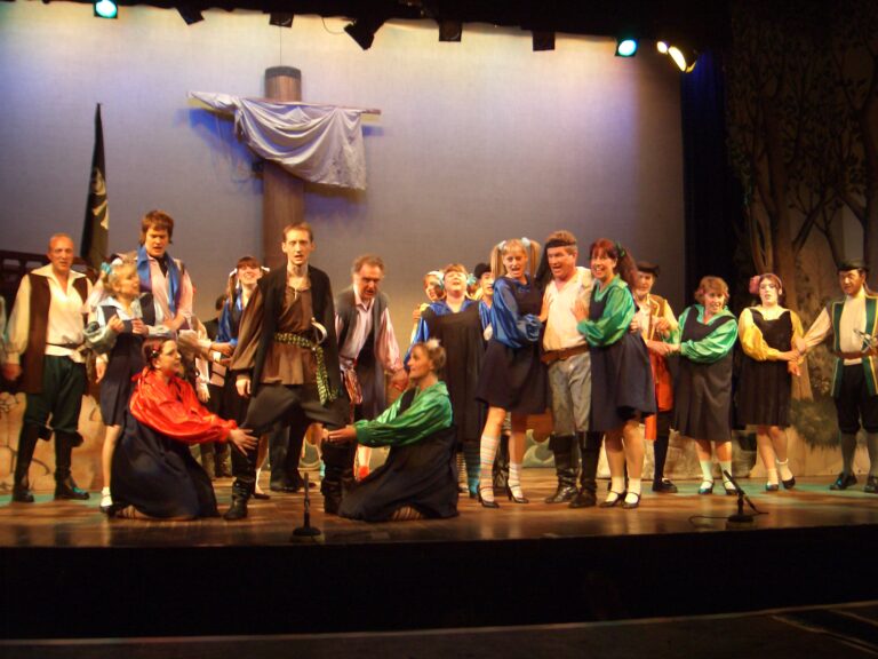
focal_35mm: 39
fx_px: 989
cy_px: 330
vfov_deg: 36.8
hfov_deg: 47.9
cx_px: 439
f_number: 2.8
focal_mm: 8
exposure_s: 1/25
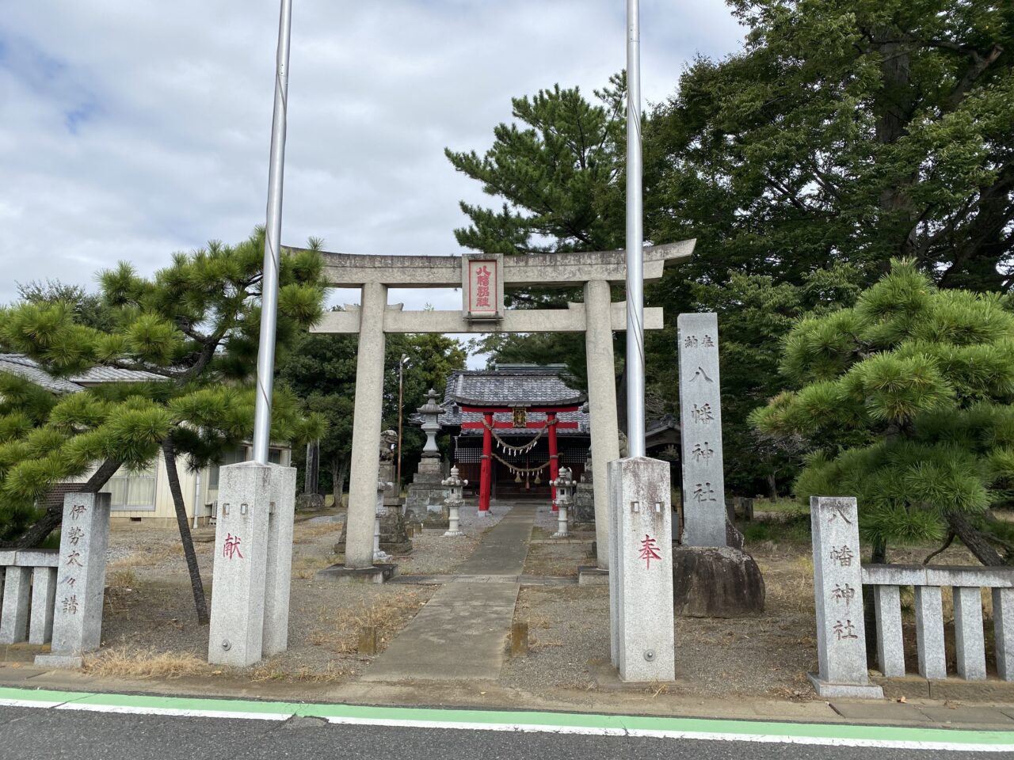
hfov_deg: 67.3
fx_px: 762
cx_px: 507
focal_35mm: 26
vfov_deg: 53.1
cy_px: 380
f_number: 1.8
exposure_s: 1/2890
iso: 32
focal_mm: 4.25
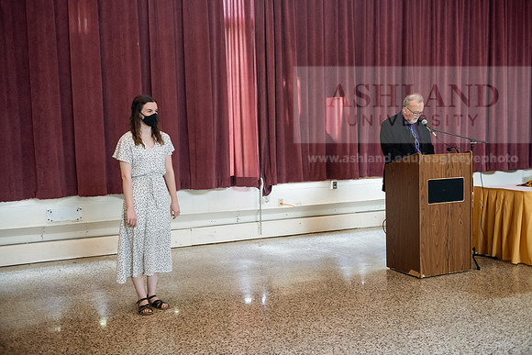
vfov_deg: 35.1
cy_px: 178
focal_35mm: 38
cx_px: 266
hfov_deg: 50.7
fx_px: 562
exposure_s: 1/200
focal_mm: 38
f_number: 3.5
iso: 2500
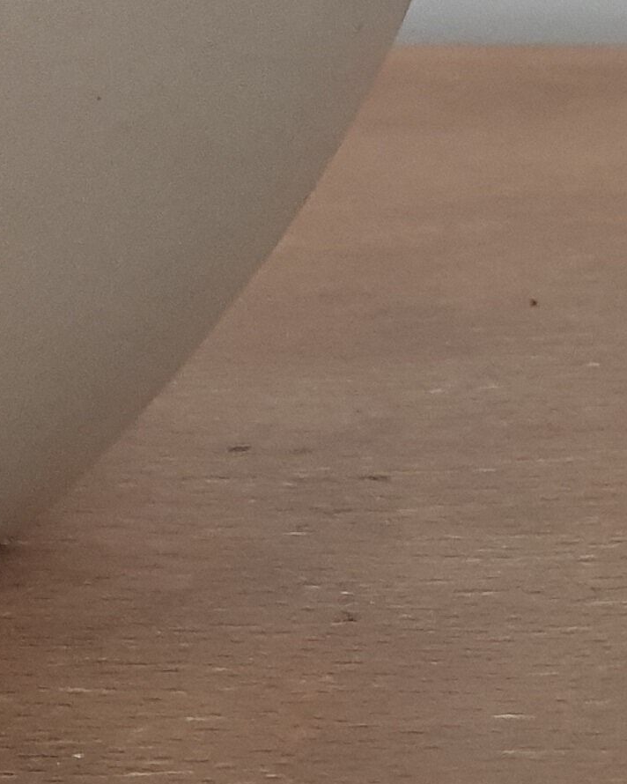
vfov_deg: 15.2
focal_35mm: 115
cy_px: -465
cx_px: -661
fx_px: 2668
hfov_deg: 11.9
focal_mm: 4.32
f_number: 2.4
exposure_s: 1/40
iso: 320
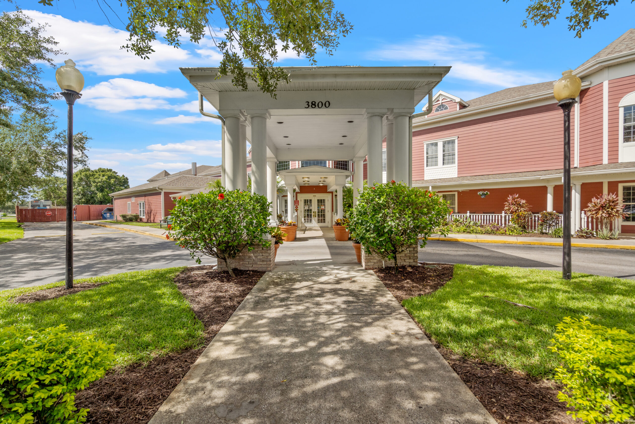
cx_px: 318
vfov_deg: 73.8
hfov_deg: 96.7
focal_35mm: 16
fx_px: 282
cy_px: 212
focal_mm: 16
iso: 250
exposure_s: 1/320
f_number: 7.1
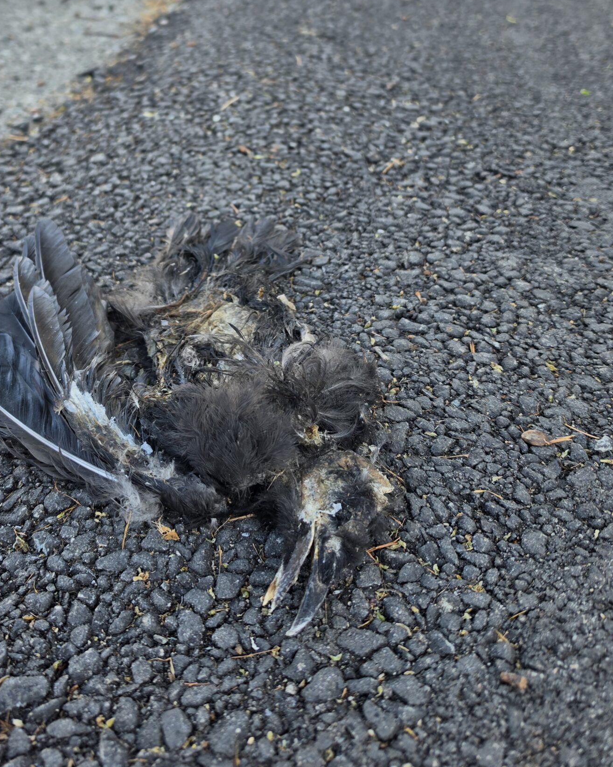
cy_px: 210
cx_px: 243
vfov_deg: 49.8
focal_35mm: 35
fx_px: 794
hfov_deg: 42.0
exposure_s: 1/218
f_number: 1.4
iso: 10
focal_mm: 6.5
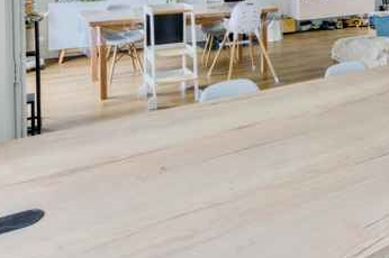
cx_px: 328
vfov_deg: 31.6
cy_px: -30
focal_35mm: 37
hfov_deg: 48.1
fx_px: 399
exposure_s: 1/160
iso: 800
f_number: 8
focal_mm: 16
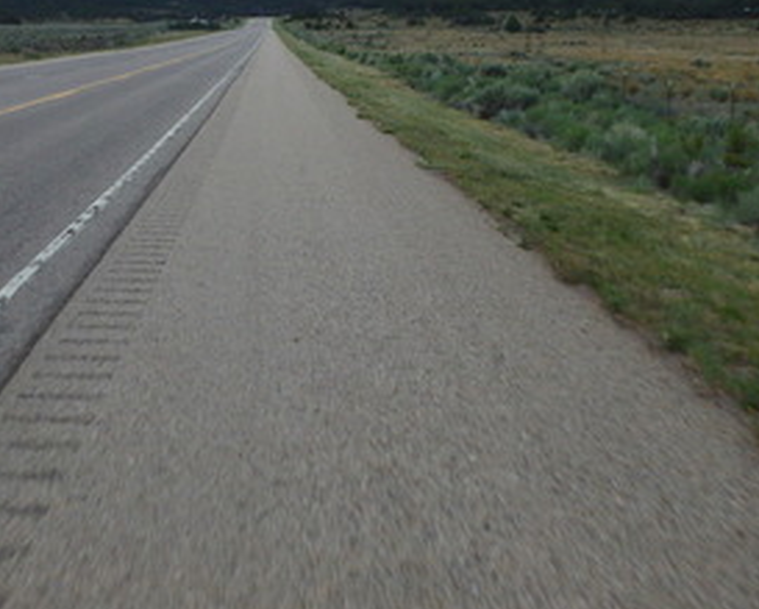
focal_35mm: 50
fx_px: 1124
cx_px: 242
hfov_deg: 36.8
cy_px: 196
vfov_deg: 30.1
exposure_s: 1/200
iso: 250
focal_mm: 5
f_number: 11
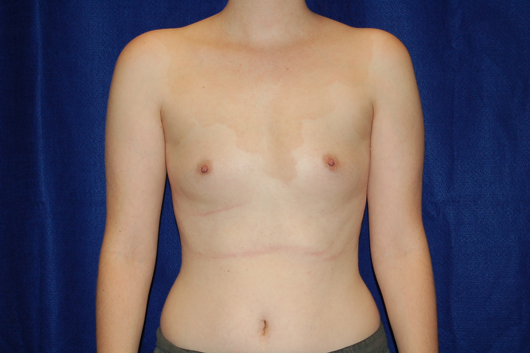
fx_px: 1213
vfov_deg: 16.5
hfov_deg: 24.6
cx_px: 265
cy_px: 176
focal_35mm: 82
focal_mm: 55
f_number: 5.6
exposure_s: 1/60
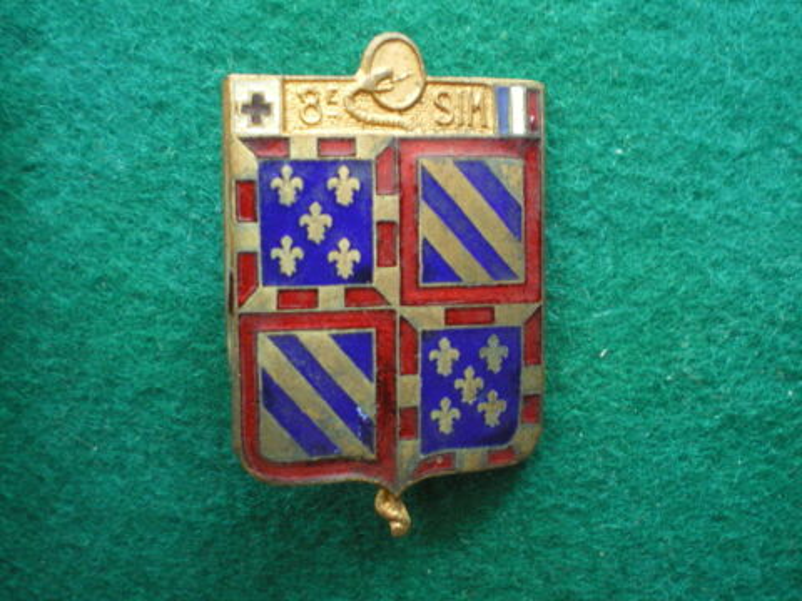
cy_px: 300
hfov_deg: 49.0
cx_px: 401
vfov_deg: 37.7
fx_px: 880
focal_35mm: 38
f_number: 3.1
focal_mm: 6.3
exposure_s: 1/10
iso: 400
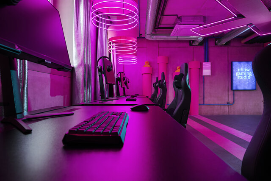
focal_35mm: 24
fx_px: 177
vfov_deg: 54.1
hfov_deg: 74.9
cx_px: 136
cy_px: 90
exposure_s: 1/25
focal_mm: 23.5
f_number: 8
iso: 400
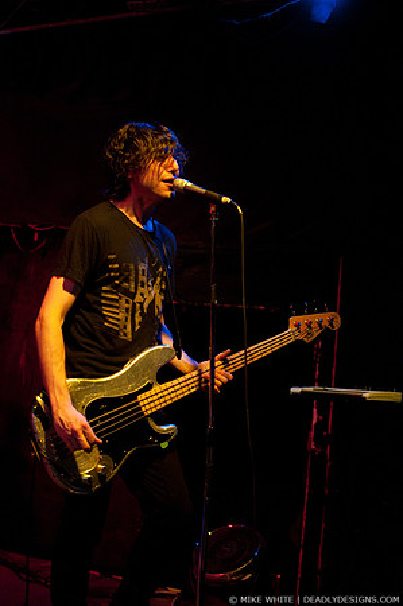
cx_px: 202
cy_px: 303
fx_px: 757
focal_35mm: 45
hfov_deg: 29.8
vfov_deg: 43.6
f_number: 1.4
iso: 1250
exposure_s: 1/50
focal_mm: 30
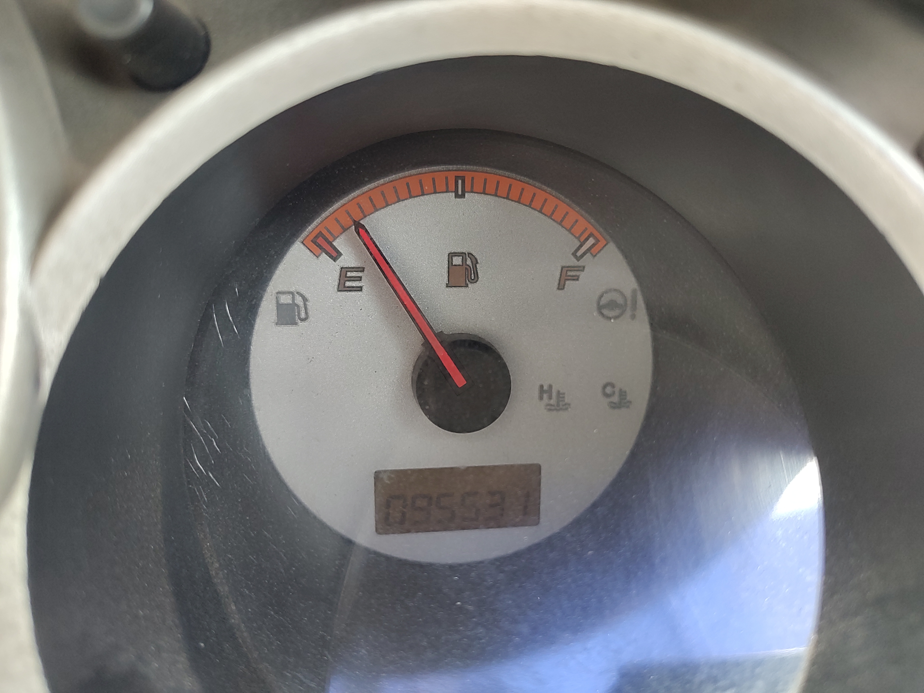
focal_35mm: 23
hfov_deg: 73.9
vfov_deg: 58.9
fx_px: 614
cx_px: 462
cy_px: 346
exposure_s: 1/50
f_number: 1.8
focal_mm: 5.56
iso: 233
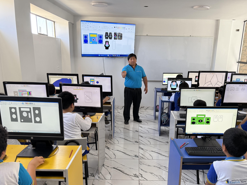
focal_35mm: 31
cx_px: 140
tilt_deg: -14.7
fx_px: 221
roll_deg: -1.0
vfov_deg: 45.1
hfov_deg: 58.1
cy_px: 113
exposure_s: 1/121
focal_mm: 6.76
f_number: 1.78
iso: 100
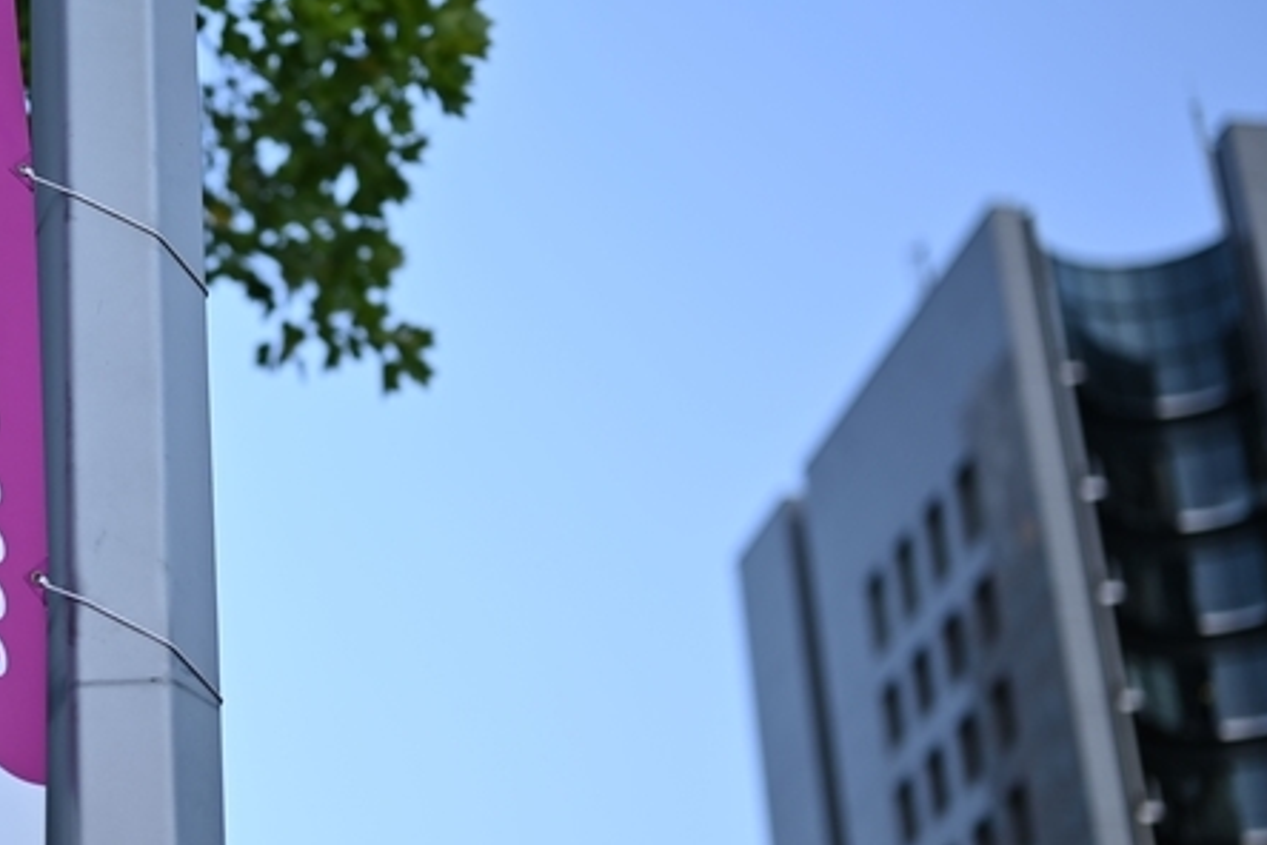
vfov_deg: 15.2
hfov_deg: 22.2
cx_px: 174
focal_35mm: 90
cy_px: 405
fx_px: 3167
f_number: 1.2
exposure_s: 1/500
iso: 100
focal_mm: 50
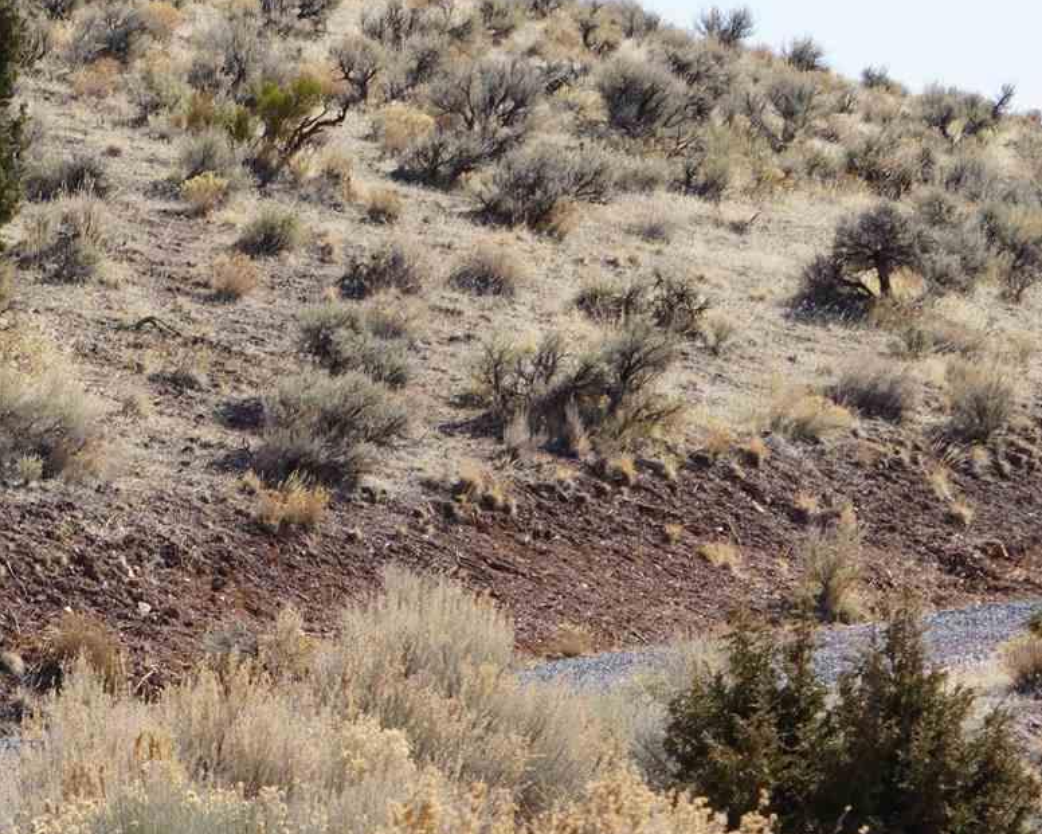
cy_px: 366
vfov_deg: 7.6
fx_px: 6299
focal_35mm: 204
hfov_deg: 9.4
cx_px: -66
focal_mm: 55
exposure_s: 1/160
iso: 100
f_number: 8
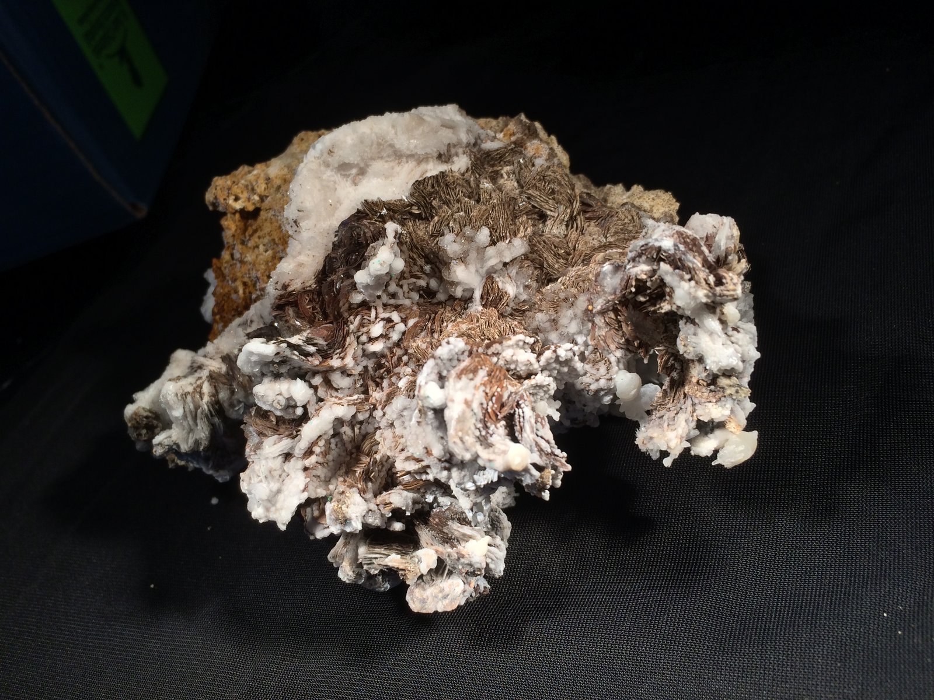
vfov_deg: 48.2
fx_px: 782
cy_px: 350
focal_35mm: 29
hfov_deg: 61.7
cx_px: 467
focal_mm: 4.15
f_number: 2.2
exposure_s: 1/163
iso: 32
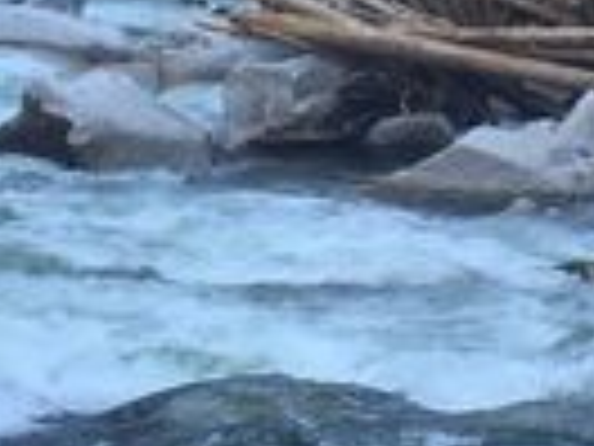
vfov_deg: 8.4
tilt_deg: -3.5
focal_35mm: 176
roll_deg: -1.2
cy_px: -18
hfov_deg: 11.2
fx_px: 3020
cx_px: 284
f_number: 2.2
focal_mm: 4.15
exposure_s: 1/120
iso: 32
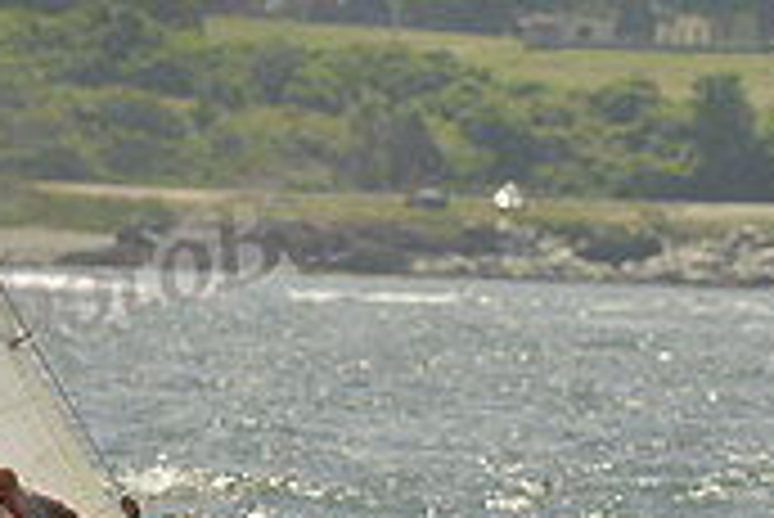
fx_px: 14524
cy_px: 547
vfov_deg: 2.0
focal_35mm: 675
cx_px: -302
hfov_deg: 3.0
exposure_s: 1/1000
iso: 280
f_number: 8
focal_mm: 200
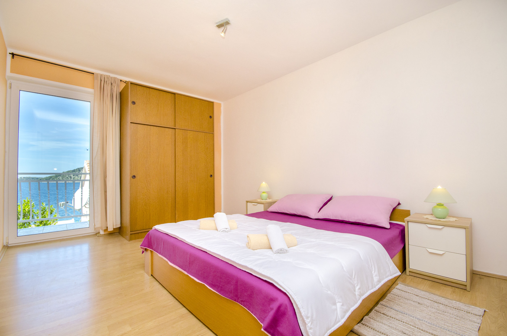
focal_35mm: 15
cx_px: 254
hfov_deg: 100.5
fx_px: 211
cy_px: 168
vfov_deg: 77.1
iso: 250
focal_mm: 10
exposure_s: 1/200
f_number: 11
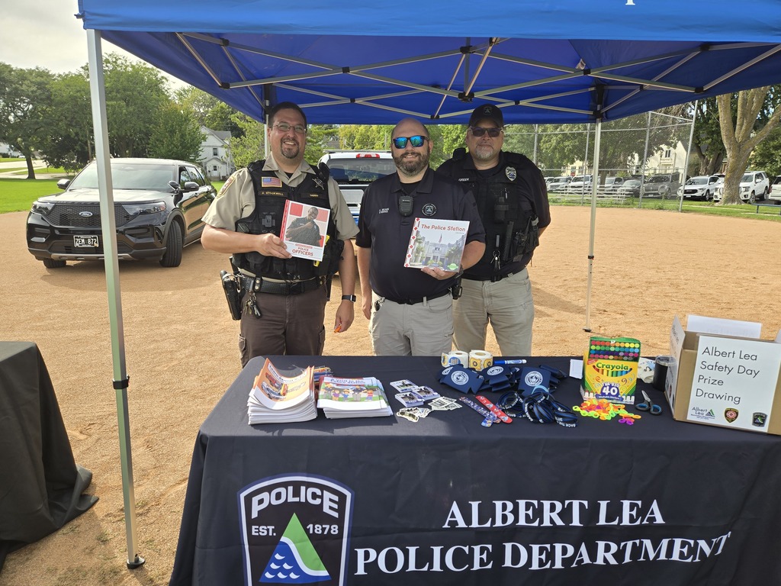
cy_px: 293
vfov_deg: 58.9
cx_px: 390
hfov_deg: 73.9
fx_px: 519
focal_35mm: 23
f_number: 1.8
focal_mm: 5.4
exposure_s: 1/539
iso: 25
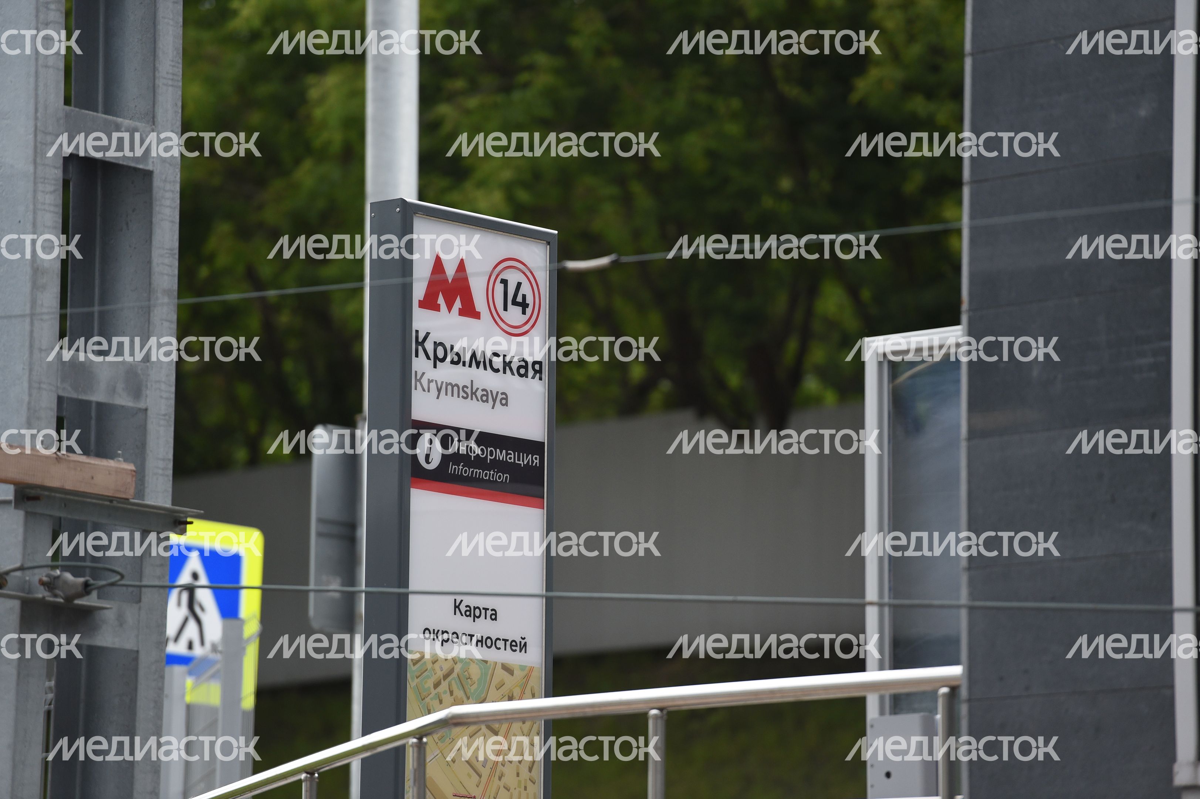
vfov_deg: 6.9
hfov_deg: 10.3
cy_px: 400
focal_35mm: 200
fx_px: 6663
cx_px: 600
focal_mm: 200
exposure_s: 1/2000
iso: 1250
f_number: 3.2
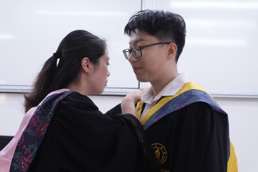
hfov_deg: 31.2
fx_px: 462
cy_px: 86
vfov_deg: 21.1
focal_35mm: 64
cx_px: 129
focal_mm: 43
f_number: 5.6
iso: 1250
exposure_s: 1/80
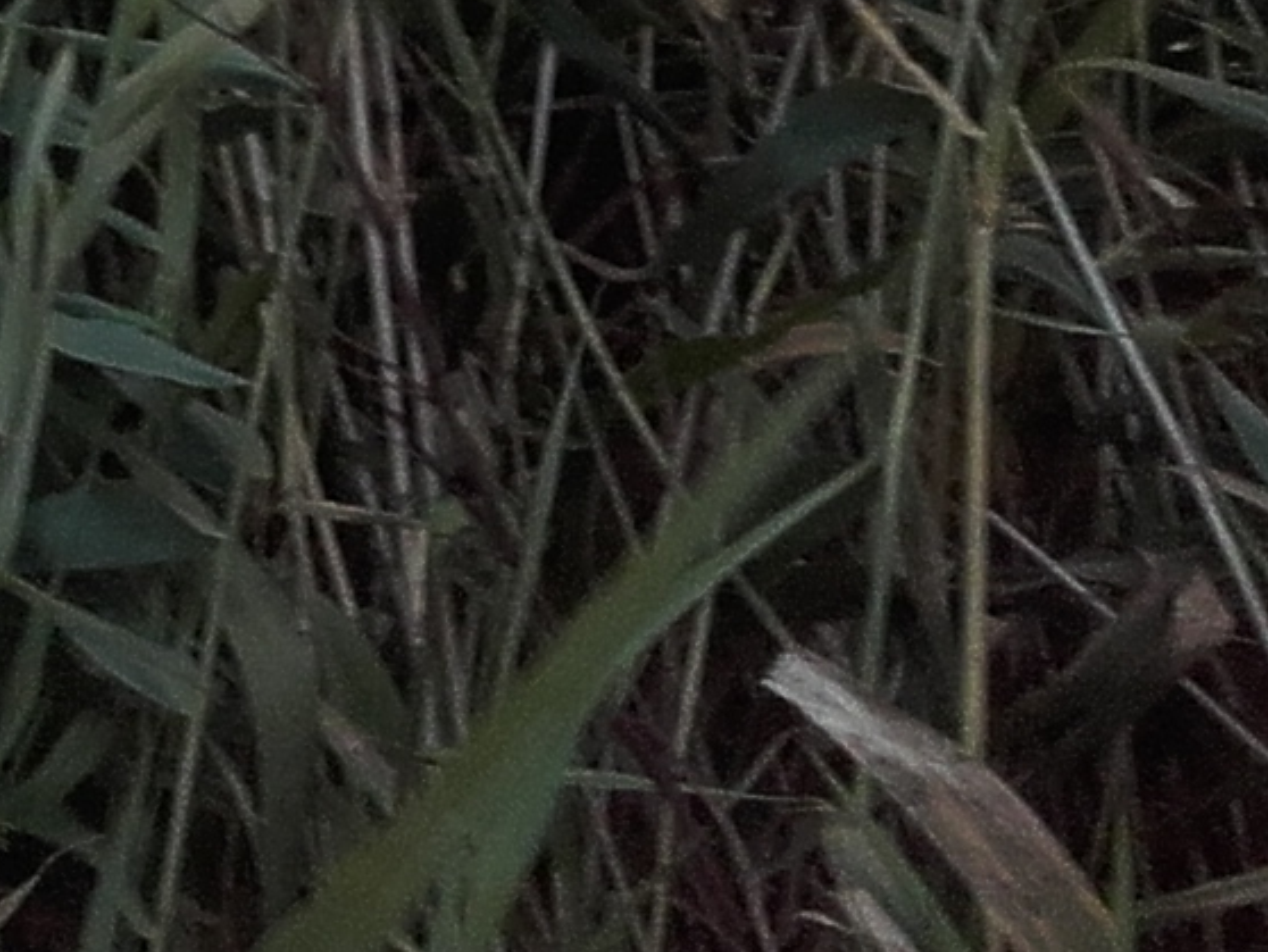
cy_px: -1245
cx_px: -504
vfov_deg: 9.3
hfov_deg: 13.1
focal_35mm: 144
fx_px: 5277
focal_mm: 3.31
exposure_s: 1/33
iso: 60
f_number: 2.2
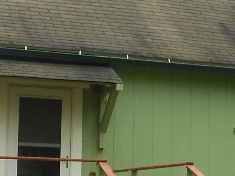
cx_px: 141
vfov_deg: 11.5
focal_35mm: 129
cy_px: 86
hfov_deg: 15.3
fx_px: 875
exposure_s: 1/80
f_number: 3.2
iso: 80
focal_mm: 4.6
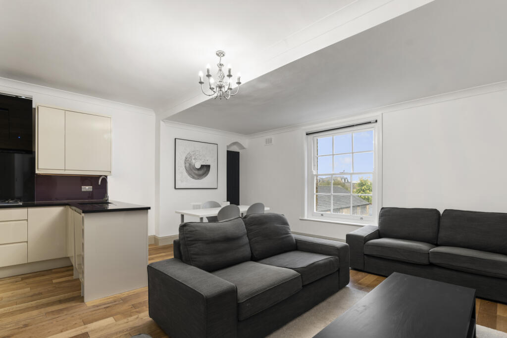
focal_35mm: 16
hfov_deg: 96.7
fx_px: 225
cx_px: 254
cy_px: 169
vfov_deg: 73.8
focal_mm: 16
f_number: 11
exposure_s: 1/3
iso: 400
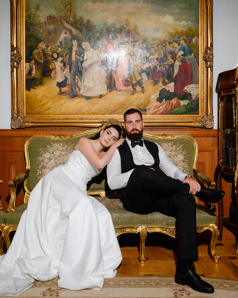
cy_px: 134
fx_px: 352
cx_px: 119
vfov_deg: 45.7
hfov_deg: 37.3
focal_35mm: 40
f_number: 2.8
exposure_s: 1/400
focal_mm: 35
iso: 1600
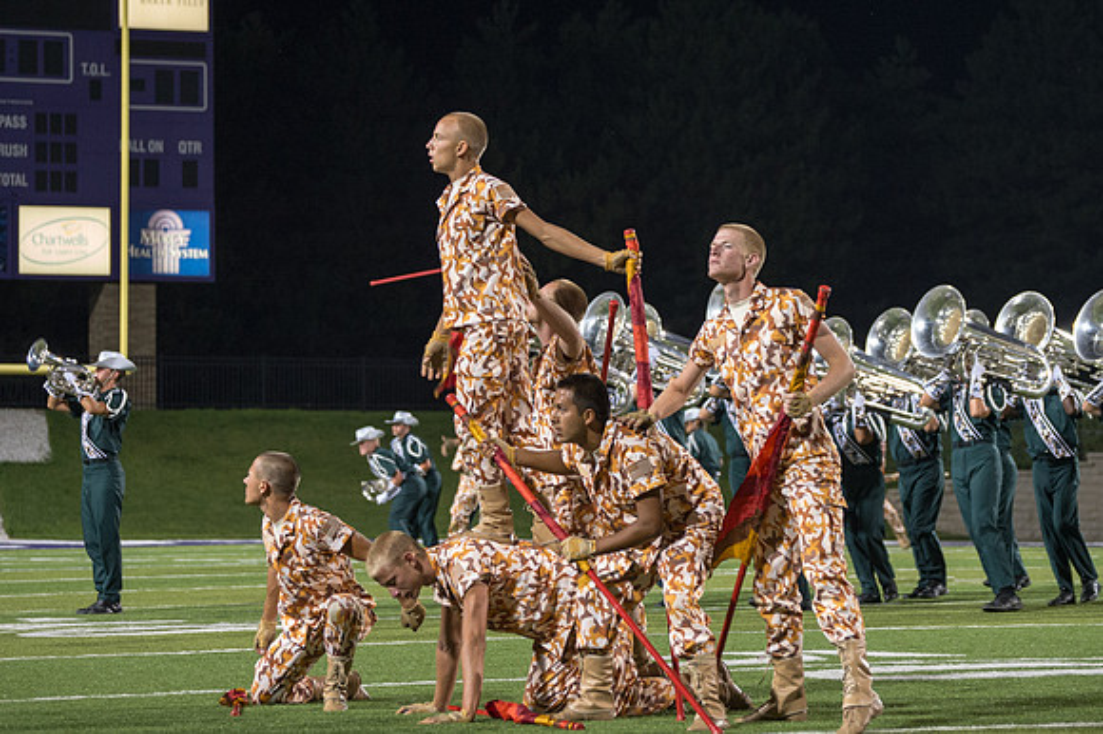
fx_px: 4278
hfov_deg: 14.7
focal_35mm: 140
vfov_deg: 9.8
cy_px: 266
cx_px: 523
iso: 2200
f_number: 4.5
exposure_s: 1/160
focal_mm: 102
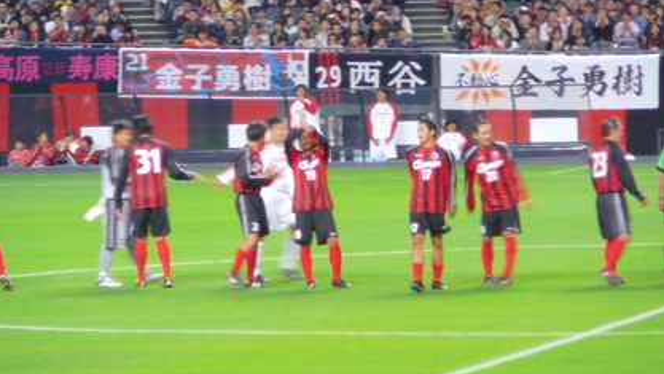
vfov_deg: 3.2
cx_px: 331
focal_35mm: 384
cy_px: 171
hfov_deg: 5.6
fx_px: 6764
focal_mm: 52
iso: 200
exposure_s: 1/20
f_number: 4.2
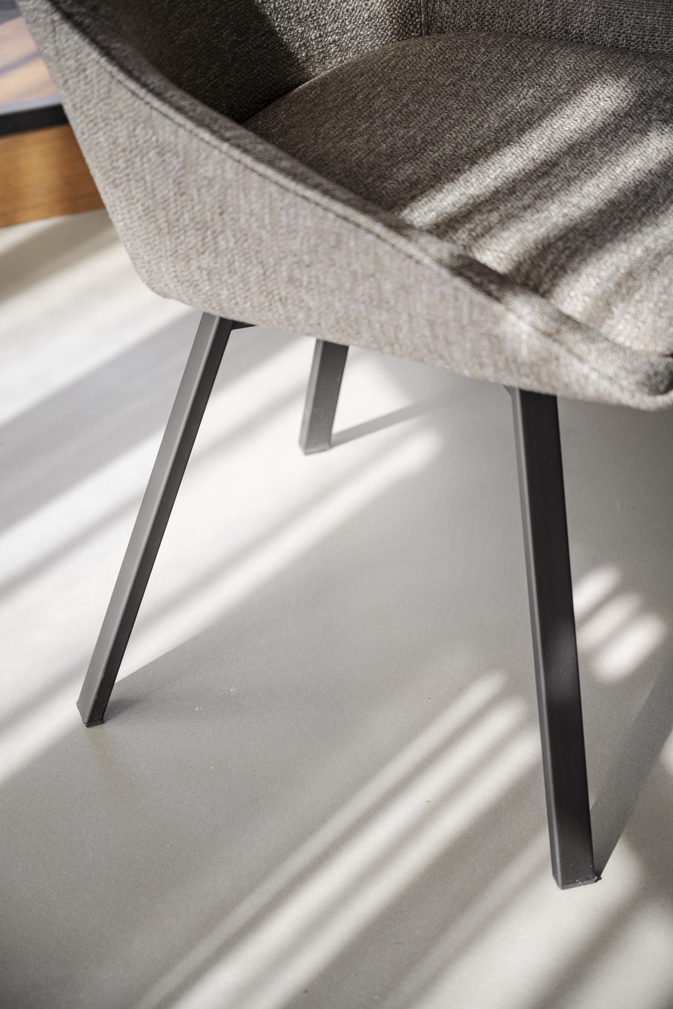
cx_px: 336
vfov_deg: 28.8
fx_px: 1963
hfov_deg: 19.5
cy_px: 504
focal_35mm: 70
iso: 100
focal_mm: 70
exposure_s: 1/80
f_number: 4
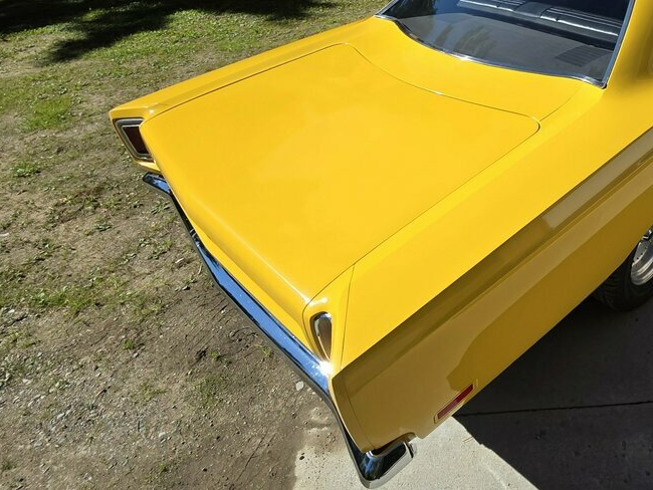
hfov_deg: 64.5
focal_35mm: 24
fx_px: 453
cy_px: 155
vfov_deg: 55.4
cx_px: 533
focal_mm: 2.2
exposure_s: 1/1099
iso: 20
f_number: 1.9
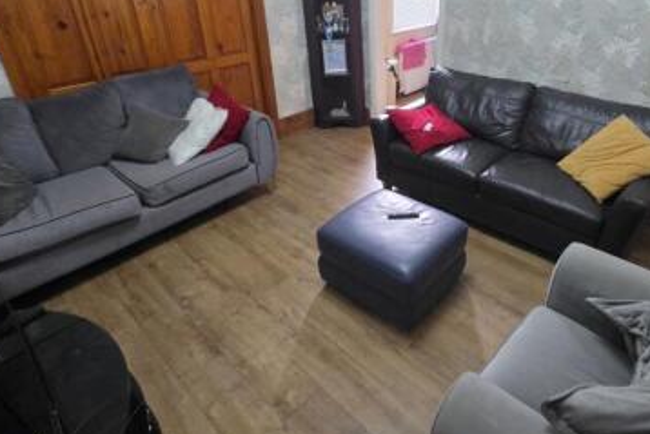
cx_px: 388
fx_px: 397
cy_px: 159
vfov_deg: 56.5
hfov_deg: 77.7
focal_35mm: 22
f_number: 1.9
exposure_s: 1/50
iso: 500
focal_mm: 2.2
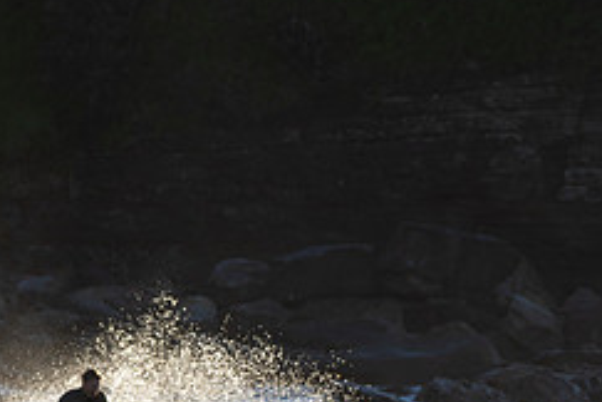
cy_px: 403
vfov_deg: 1.6
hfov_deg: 2.4
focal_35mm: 860
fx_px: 14380
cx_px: 74
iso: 100
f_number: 5.6
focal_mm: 240
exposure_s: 1/400
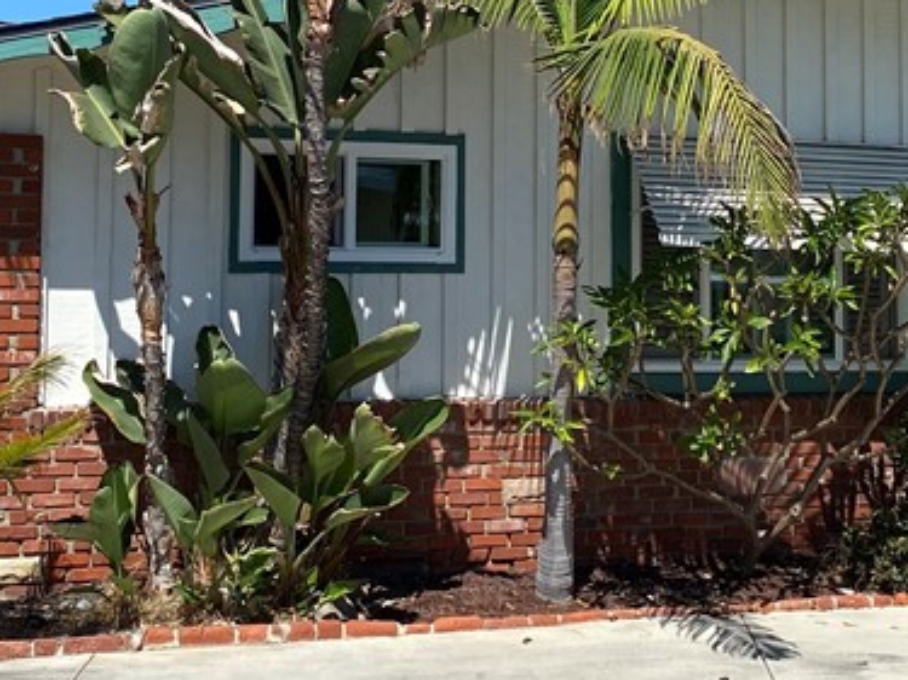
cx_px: 666
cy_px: 206
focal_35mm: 71
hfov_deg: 27.1
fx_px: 1862
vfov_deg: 20.6
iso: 32
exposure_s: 1/2755
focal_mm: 4.25
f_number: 1.8
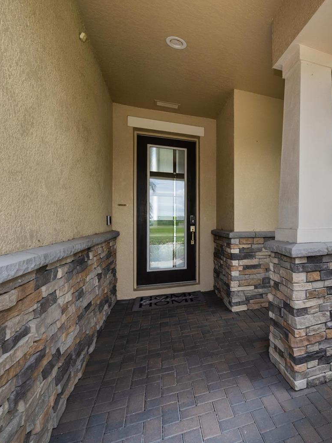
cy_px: 215
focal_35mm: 21
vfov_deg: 79.0
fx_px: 268
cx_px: 295
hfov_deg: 55.6
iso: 125
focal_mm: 14
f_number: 11
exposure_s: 1/160
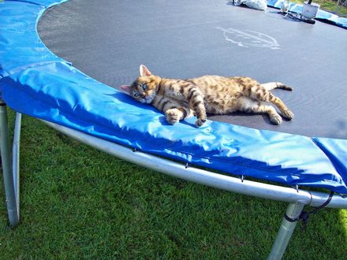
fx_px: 361
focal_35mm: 36
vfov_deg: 39.7
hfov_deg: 51.4
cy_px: 130
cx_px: 174
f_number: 2.7
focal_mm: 6
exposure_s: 1/411
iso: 80
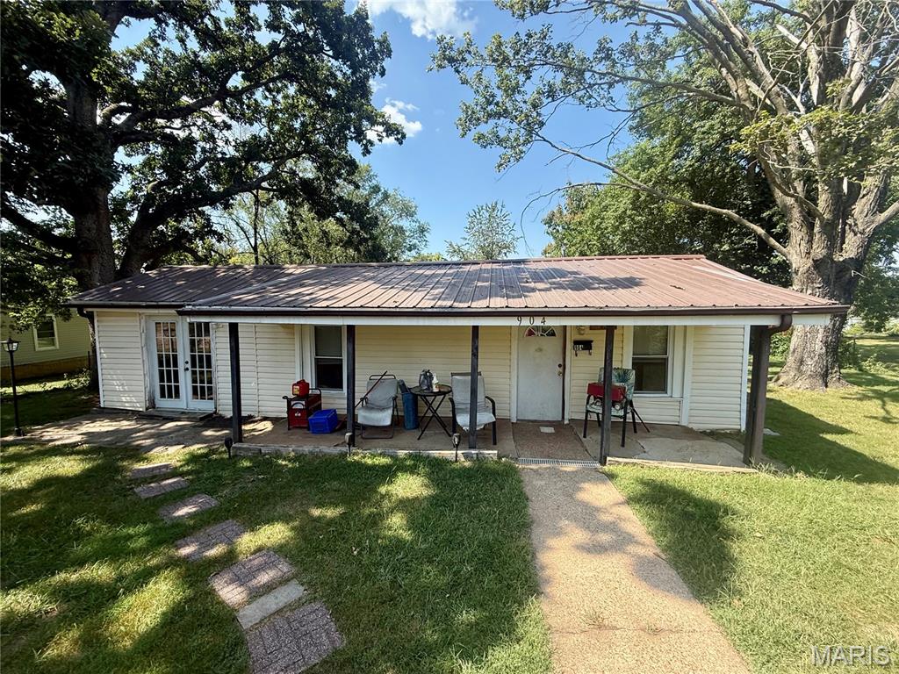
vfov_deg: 85.7
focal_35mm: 14
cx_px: 450
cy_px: 337
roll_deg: +2.6
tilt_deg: -2.9
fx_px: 364
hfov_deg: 102.1
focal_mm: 2.22
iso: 50
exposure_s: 1/631
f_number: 2.2
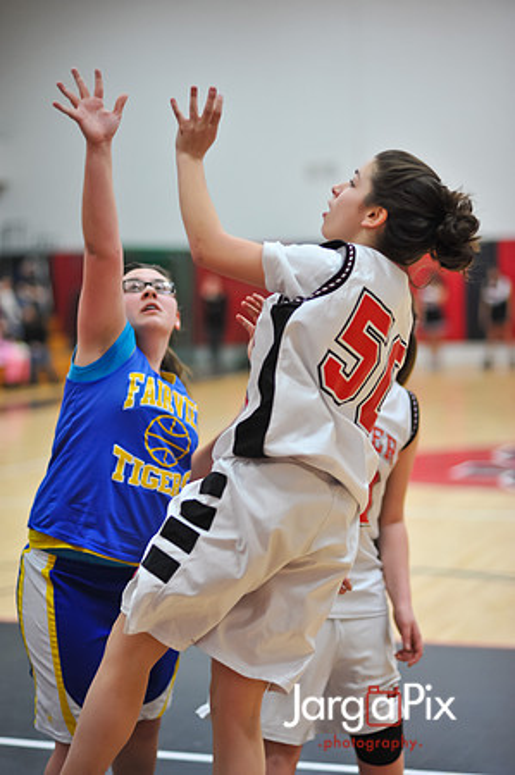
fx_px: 1828
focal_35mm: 85
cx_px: 258
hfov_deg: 16.0
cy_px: 388
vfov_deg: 23.9
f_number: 2
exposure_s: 1/500
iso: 1400
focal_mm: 85
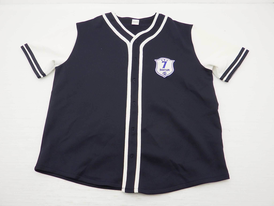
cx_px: 137
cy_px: 103
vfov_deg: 49.7
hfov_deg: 63.4
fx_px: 222
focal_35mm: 28
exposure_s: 1/160
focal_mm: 5
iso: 250
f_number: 3.5
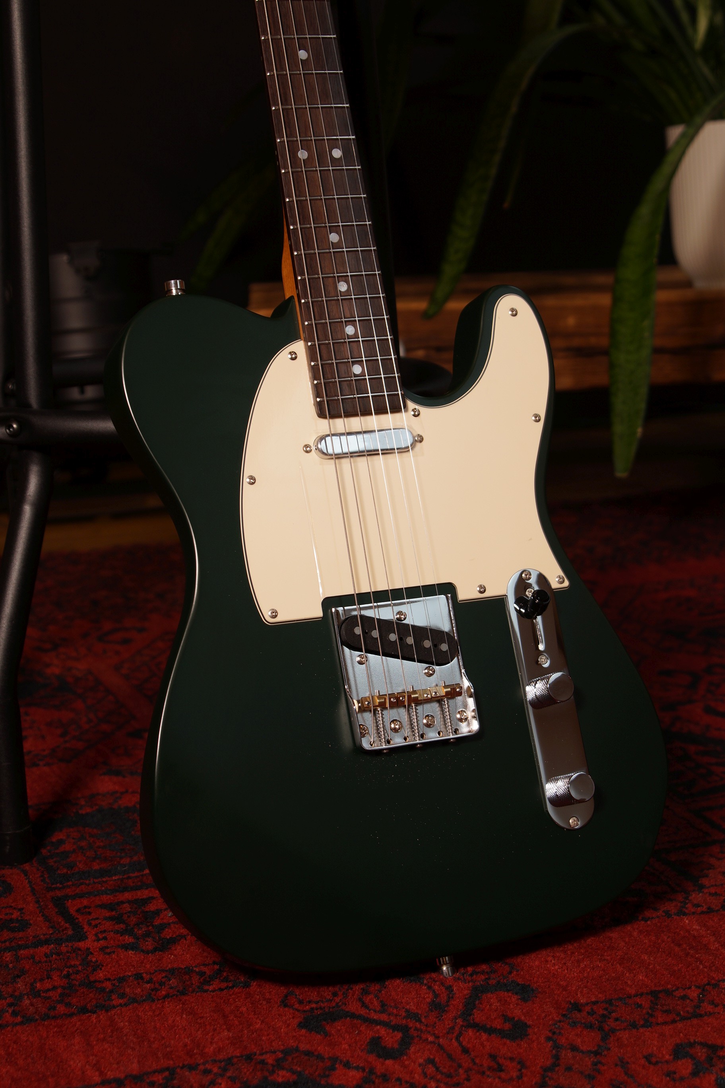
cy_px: 544
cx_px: 362
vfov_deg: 29.9
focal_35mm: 68
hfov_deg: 20.2
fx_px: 2039
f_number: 5.6
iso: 100
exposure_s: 1/10
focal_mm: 45
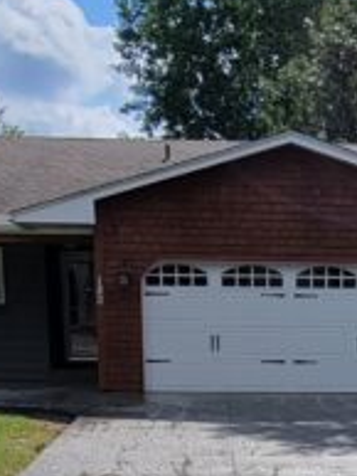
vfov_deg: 24.9
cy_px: 599
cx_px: 320
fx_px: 948
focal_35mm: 69
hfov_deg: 20.9
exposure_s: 1/2032
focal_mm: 2.2
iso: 50
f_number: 2.2
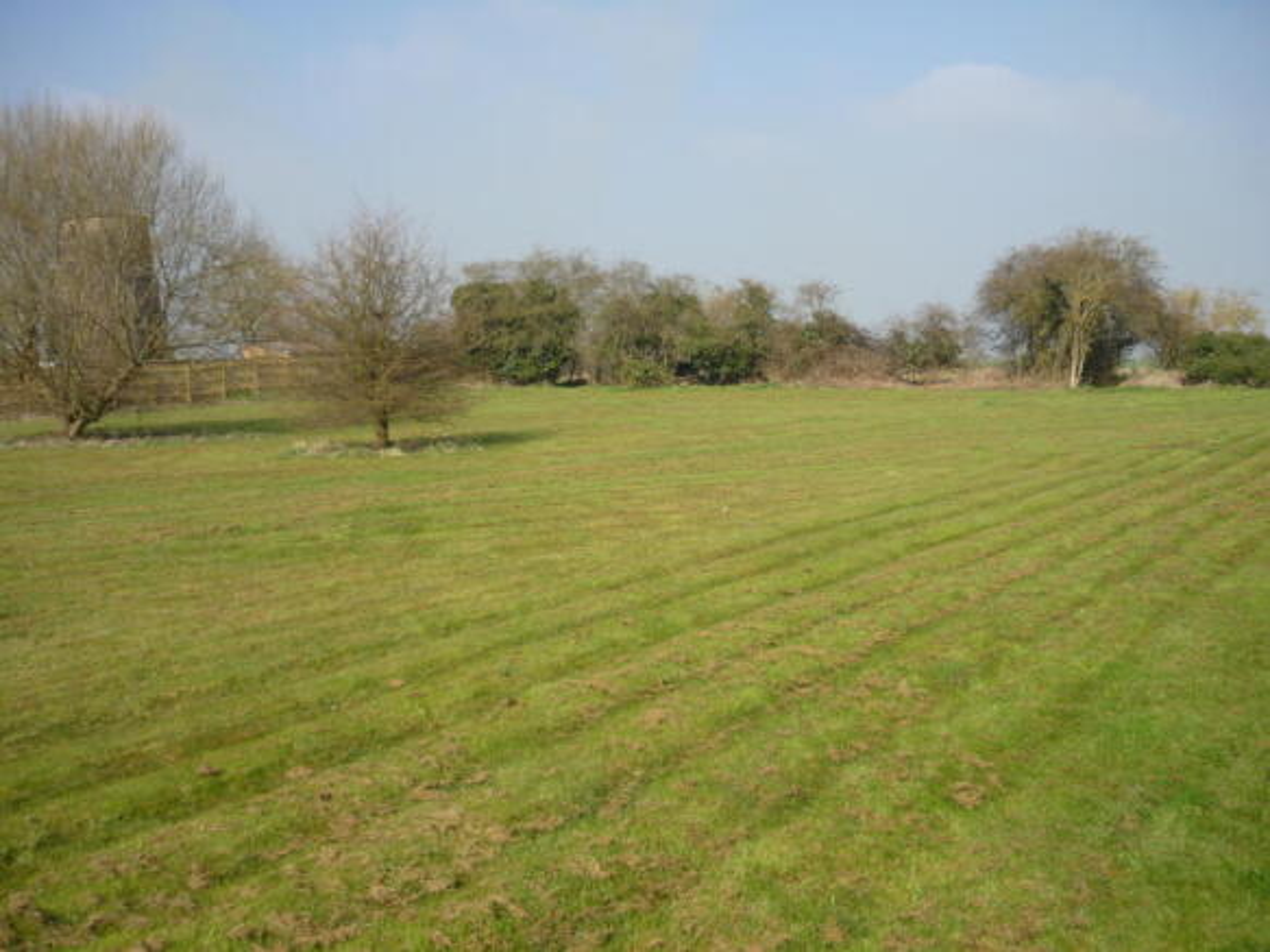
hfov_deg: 55.4
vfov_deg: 42.9
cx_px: 635
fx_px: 1210
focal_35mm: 33
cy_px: 476
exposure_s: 1/160
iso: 100
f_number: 8
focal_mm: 5.5
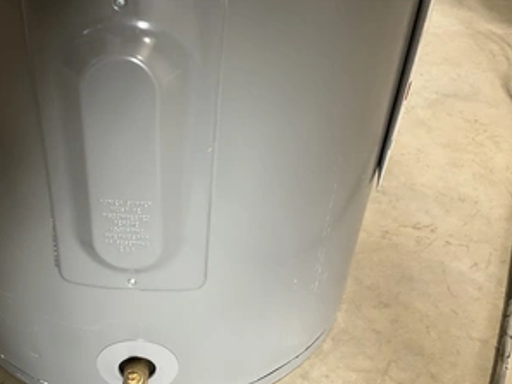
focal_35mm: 39
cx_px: 190
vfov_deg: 36.8
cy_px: 191
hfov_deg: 47.4
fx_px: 577
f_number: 1.8
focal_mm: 3
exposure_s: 1/60
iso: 160
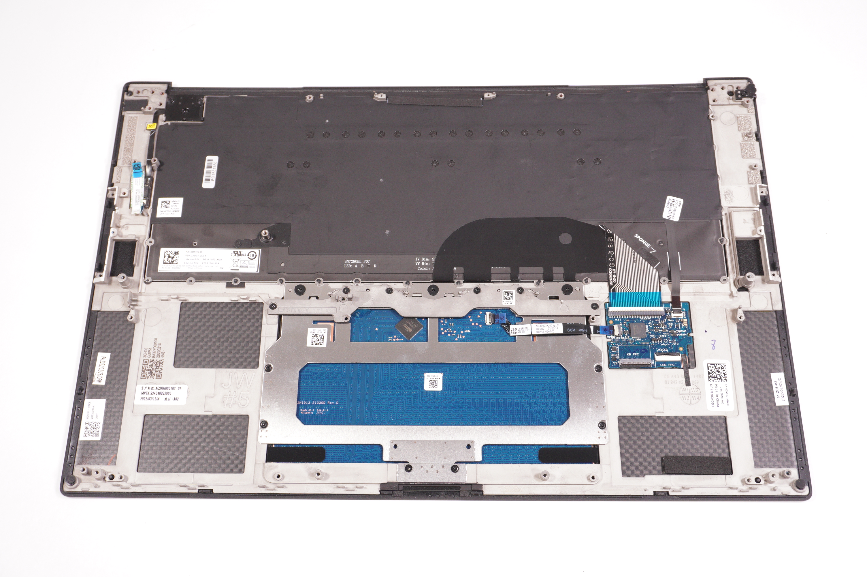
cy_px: 288
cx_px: 434
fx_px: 902
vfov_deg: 35.4
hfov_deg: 51.3
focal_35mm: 38
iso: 800
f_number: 5.6
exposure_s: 1/160
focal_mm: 25
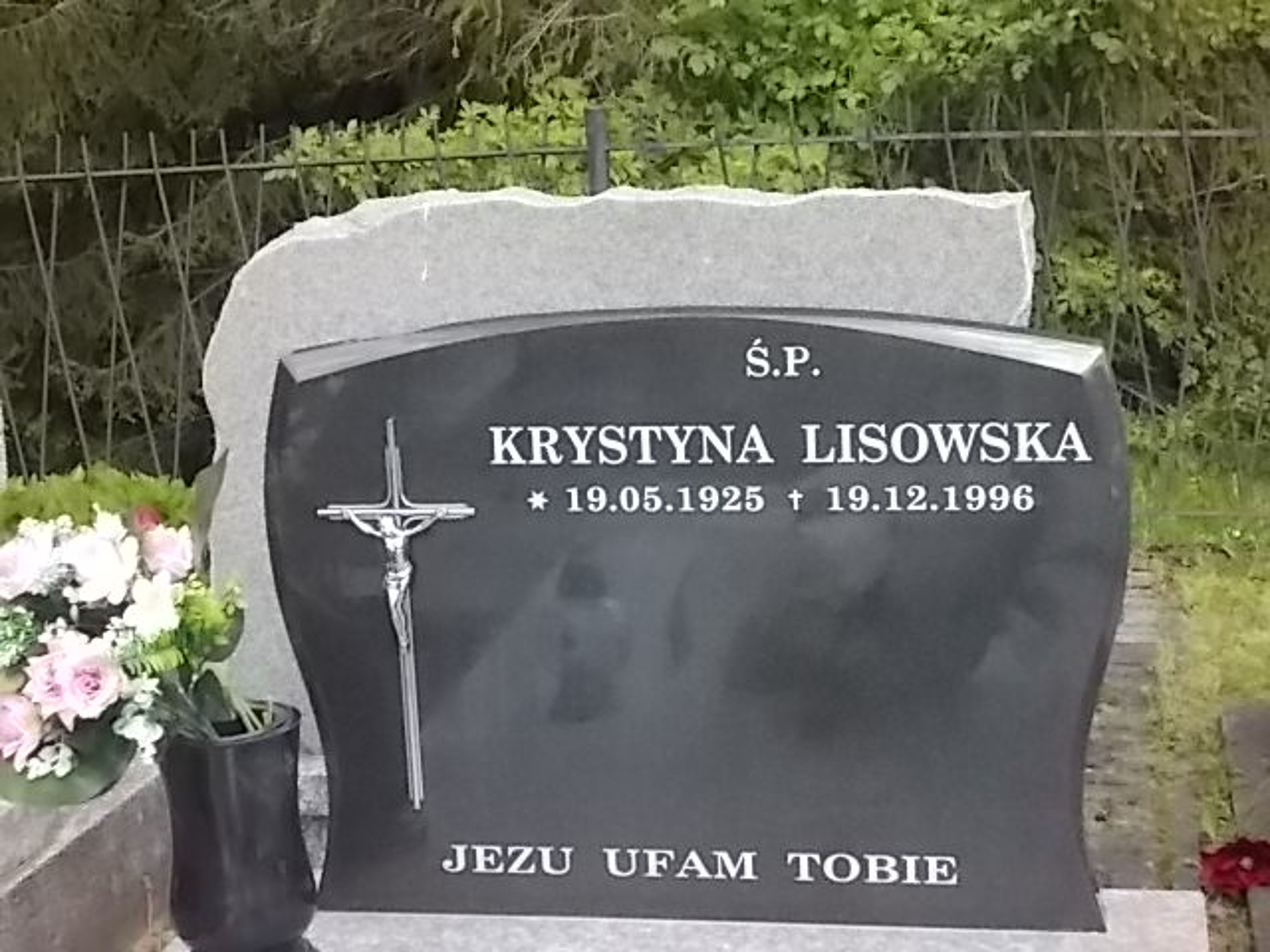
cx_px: 635
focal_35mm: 71
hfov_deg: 27.4
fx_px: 2605
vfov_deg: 20.7
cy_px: 476
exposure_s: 1/500
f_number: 4.3
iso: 400
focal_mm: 10
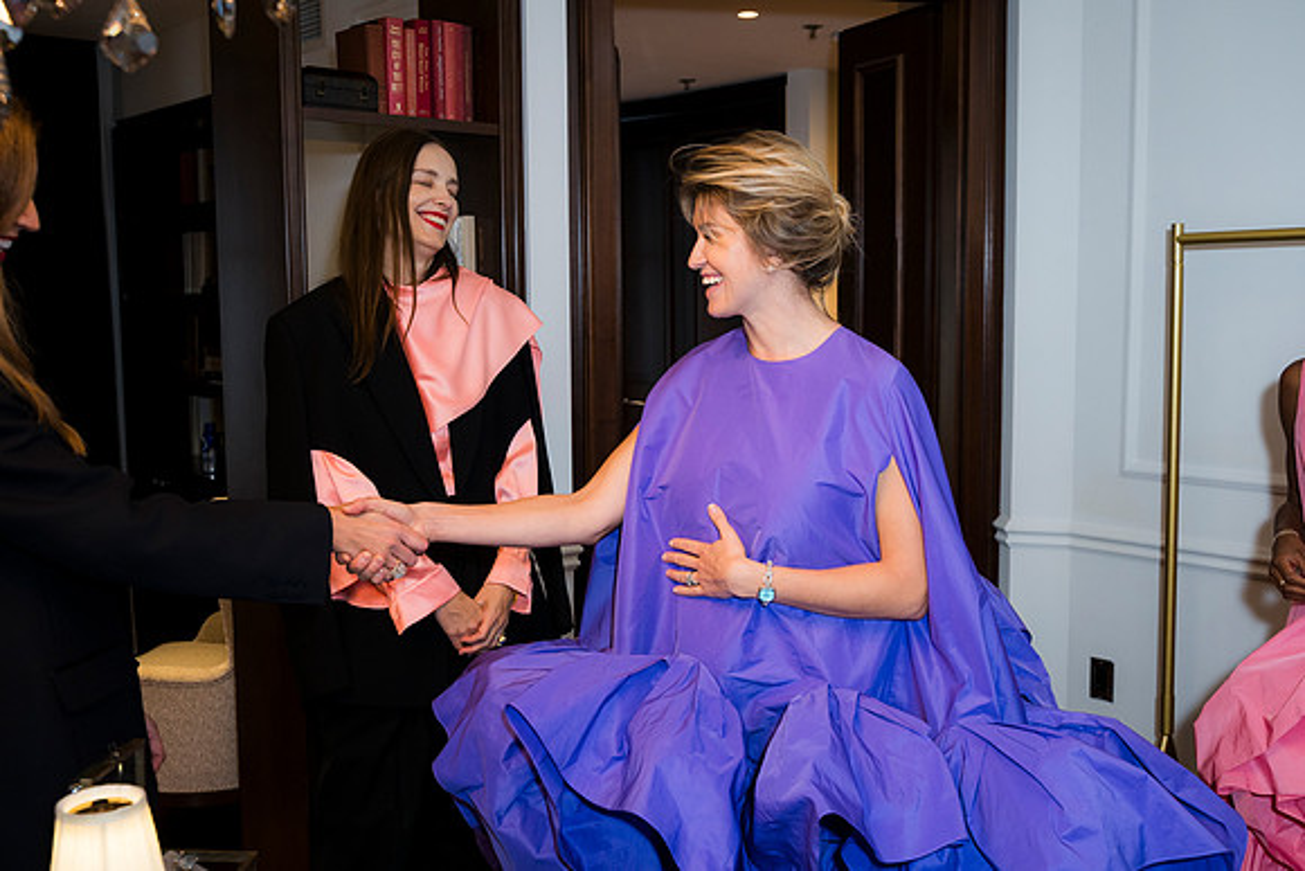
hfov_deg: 54.4
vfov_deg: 37.9
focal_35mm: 35
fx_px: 1269
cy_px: 436
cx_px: 652
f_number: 4.5
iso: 800
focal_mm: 35
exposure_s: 1/100
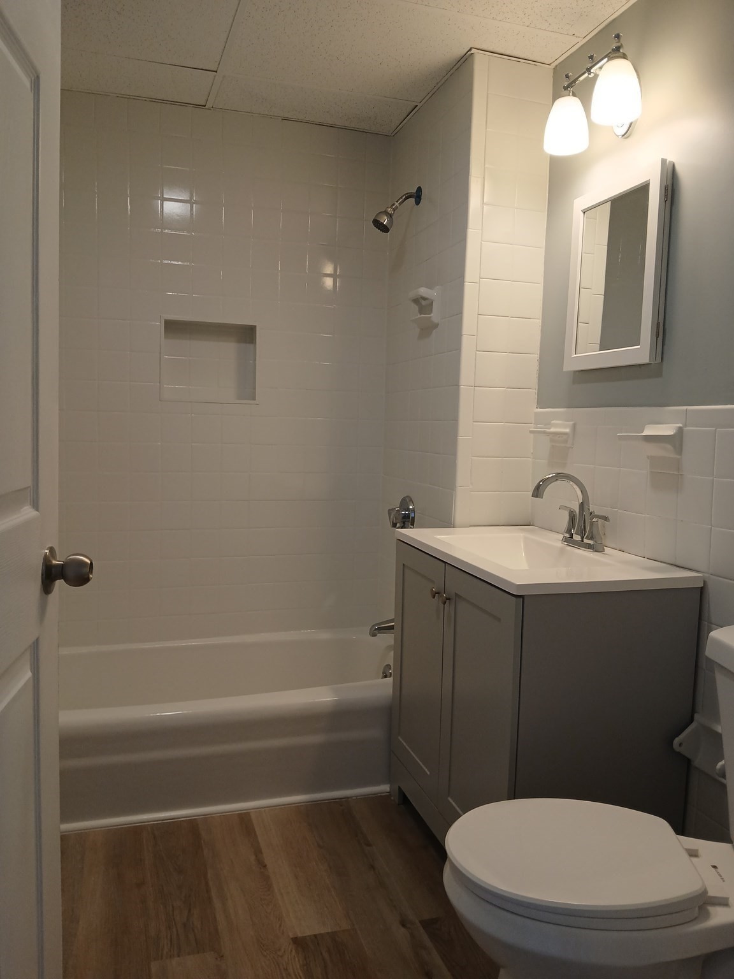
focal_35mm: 26
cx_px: 367
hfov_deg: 53.1
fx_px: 735
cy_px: 490
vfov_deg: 67.3
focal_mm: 3.98
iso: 80
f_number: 1.8
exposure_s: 1/60
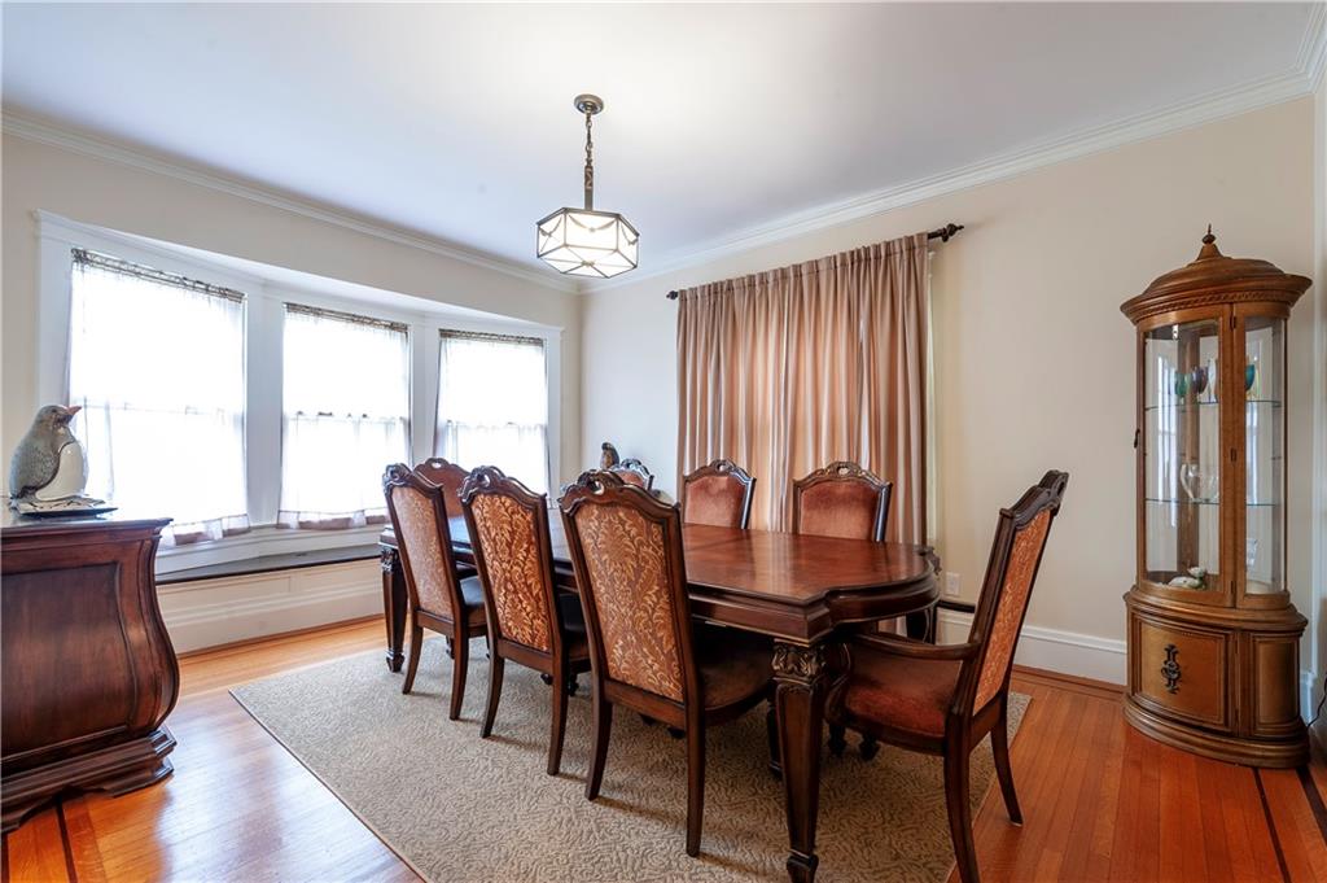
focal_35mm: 16
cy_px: 442
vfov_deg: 73.7
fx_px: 589
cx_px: 664
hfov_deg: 96.8
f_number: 11
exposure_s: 1/6
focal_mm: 16
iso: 1000
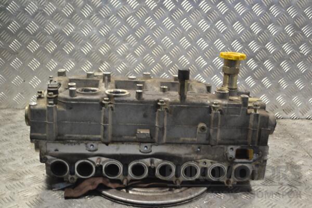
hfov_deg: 46.4
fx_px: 364
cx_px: 156
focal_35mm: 42
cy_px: 104
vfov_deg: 31.9
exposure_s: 1/60
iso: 450
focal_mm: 28
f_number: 4.5
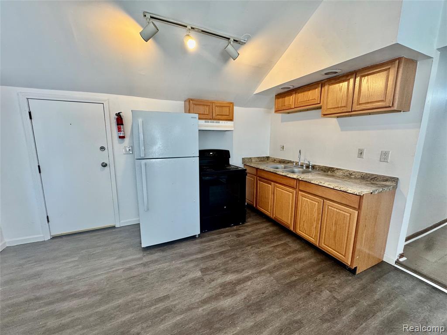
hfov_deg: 102.1
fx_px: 181
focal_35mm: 14
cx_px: 224
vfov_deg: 85.7
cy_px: 168
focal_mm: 2.22
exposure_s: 1/60
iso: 200
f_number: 2.2
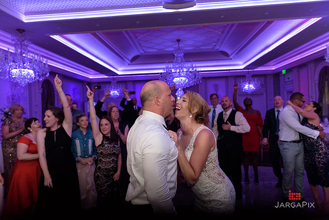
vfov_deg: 53.2
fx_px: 219
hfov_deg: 73.7
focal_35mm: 24
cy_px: 110
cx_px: 164
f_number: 3.2
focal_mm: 24
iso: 3200
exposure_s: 1/125
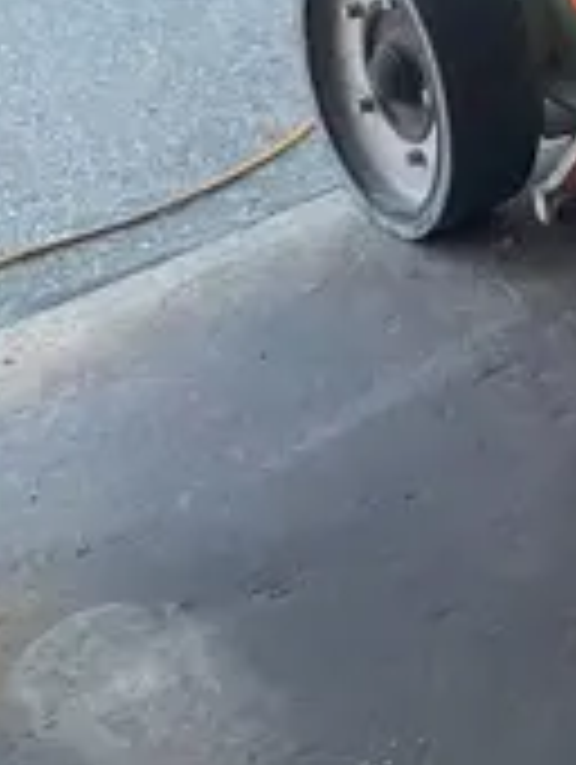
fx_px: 2479
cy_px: -574
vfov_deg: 15.3
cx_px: 1188
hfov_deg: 11.7
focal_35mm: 112
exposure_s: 1/325
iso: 32
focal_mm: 4.2
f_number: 1.6
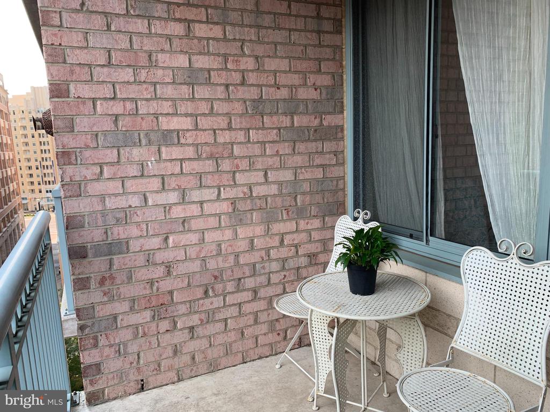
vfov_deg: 53.1
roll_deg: +1.9
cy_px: 206
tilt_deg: -7.7
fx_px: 413
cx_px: 275
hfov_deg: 67.3
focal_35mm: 26
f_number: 1.8
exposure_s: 1/234
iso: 25
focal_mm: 4.25
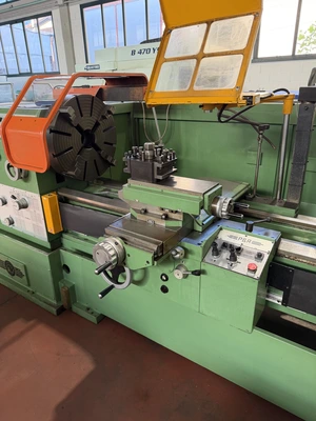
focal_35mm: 24
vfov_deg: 71.6
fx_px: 292
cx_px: 158
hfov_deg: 56.8
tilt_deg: -20.4
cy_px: 210
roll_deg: +1.8
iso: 200
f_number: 1.78
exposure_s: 1/60
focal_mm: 6.76
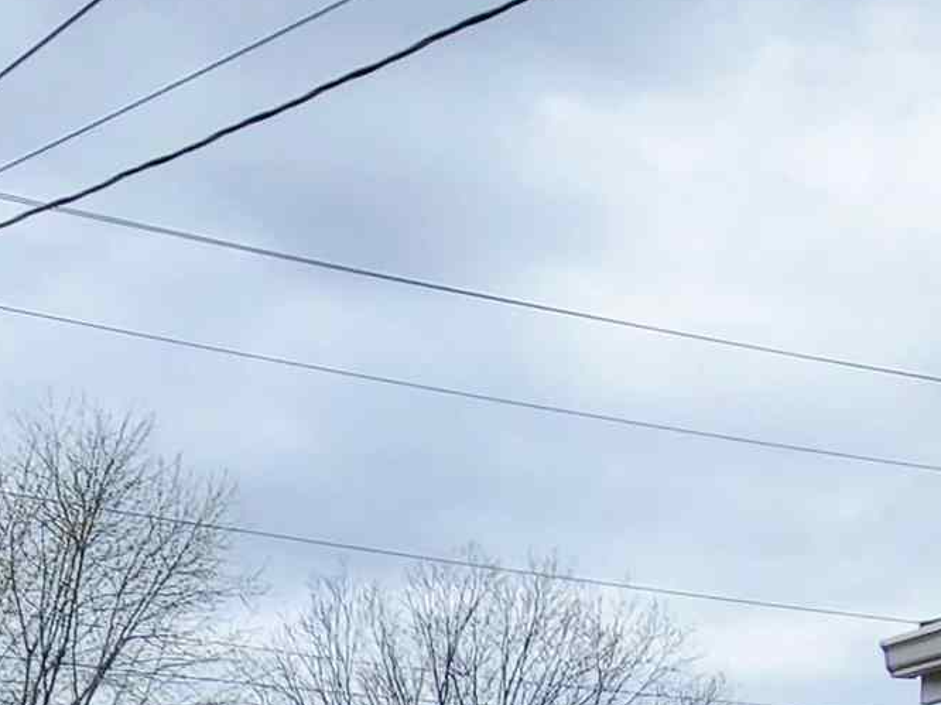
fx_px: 1630
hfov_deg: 29.5
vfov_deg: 17.1
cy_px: 1448
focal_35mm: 60
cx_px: -54
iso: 50
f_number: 2.2
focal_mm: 2.2
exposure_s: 1/1111
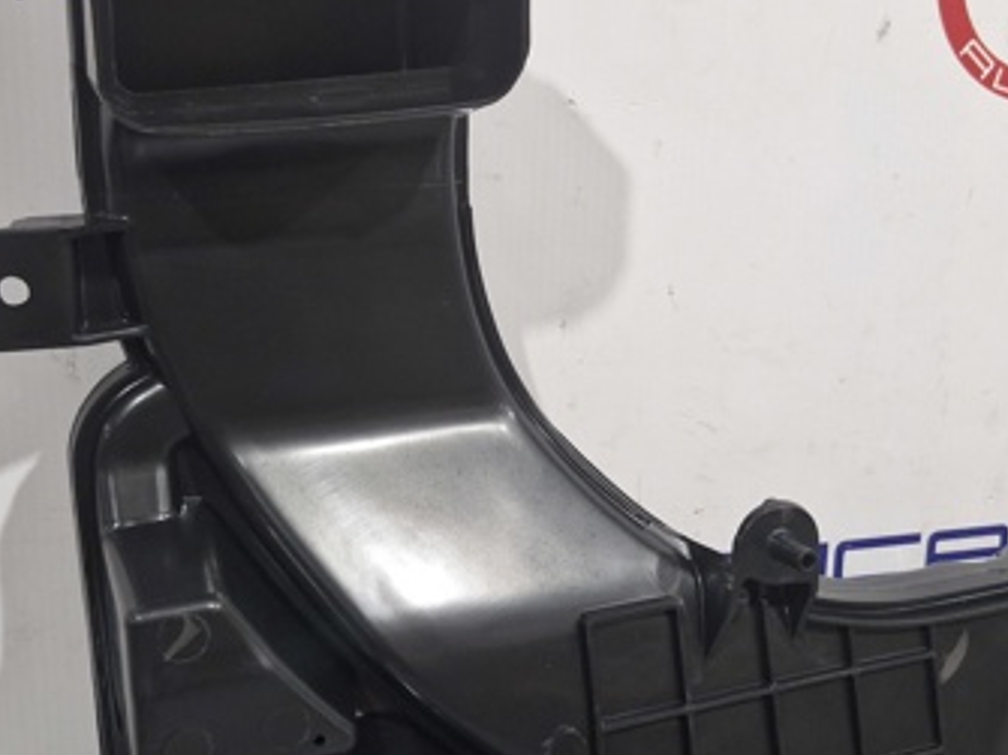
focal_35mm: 44
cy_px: 355
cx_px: 490
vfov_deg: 32.8
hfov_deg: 43.0
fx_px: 1281
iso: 250
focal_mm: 5.54
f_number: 1.8
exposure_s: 1/100
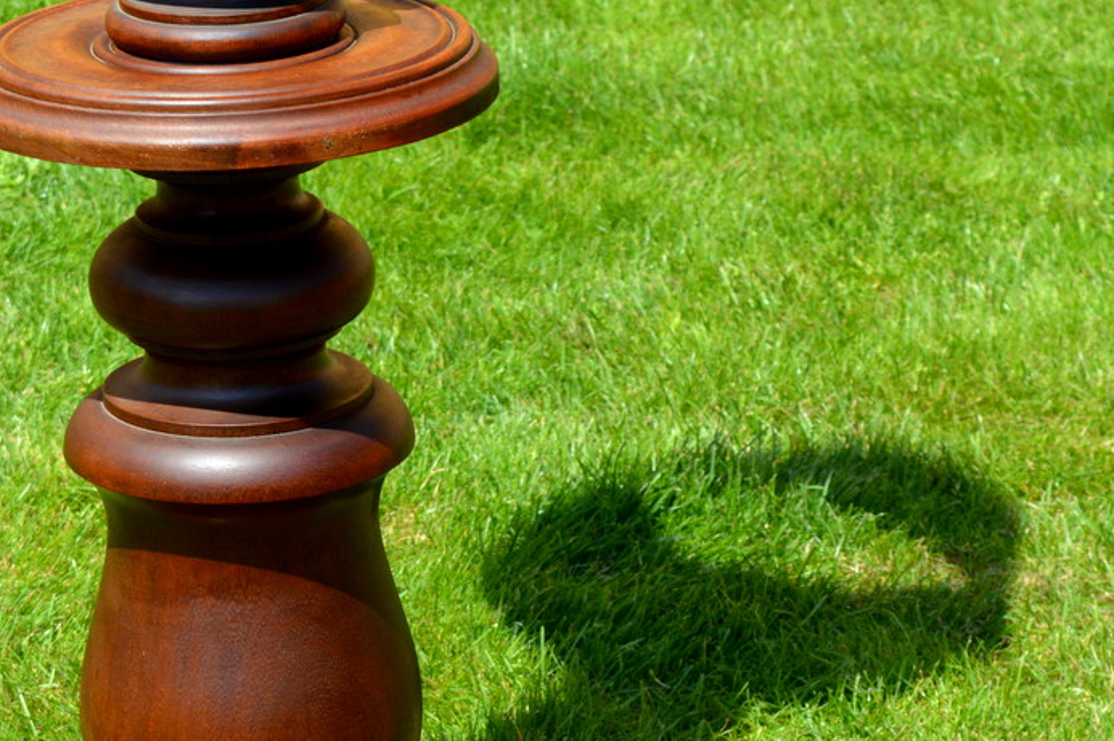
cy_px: 558
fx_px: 4113
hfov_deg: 15.4
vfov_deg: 10.3
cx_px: 281
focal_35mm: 133
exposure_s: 1/250
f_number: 8
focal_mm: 48
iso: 100
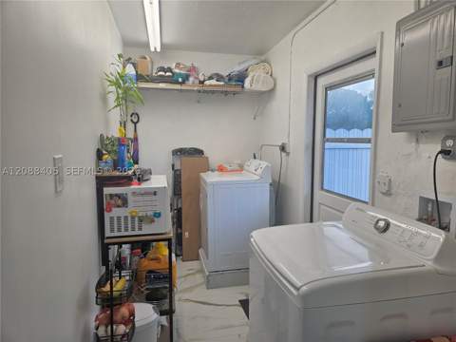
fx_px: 303
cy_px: 171
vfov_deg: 58.9
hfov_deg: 73.9
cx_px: 228
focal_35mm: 23
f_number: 1.8
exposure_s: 1/120
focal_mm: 5.4
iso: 40
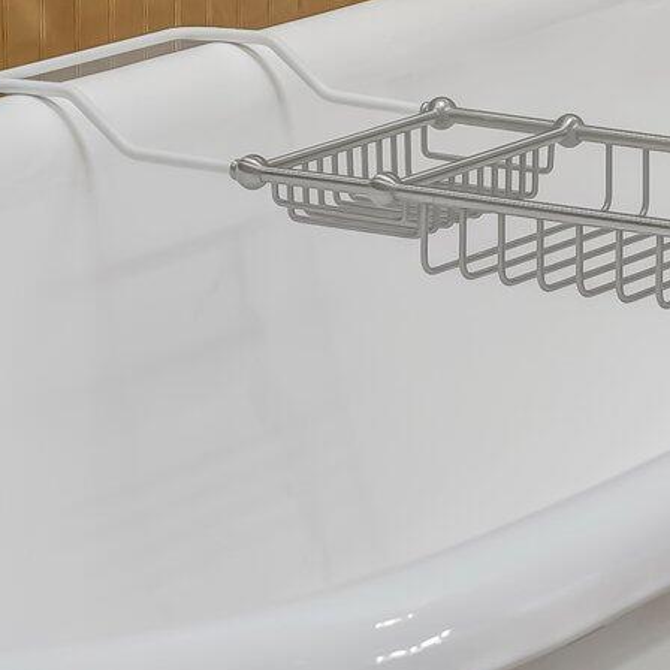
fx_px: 4423
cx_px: 885
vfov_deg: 8.6
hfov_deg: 8.5
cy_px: 86
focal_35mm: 202
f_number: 8
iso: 640
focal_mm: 35
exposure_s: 1/13
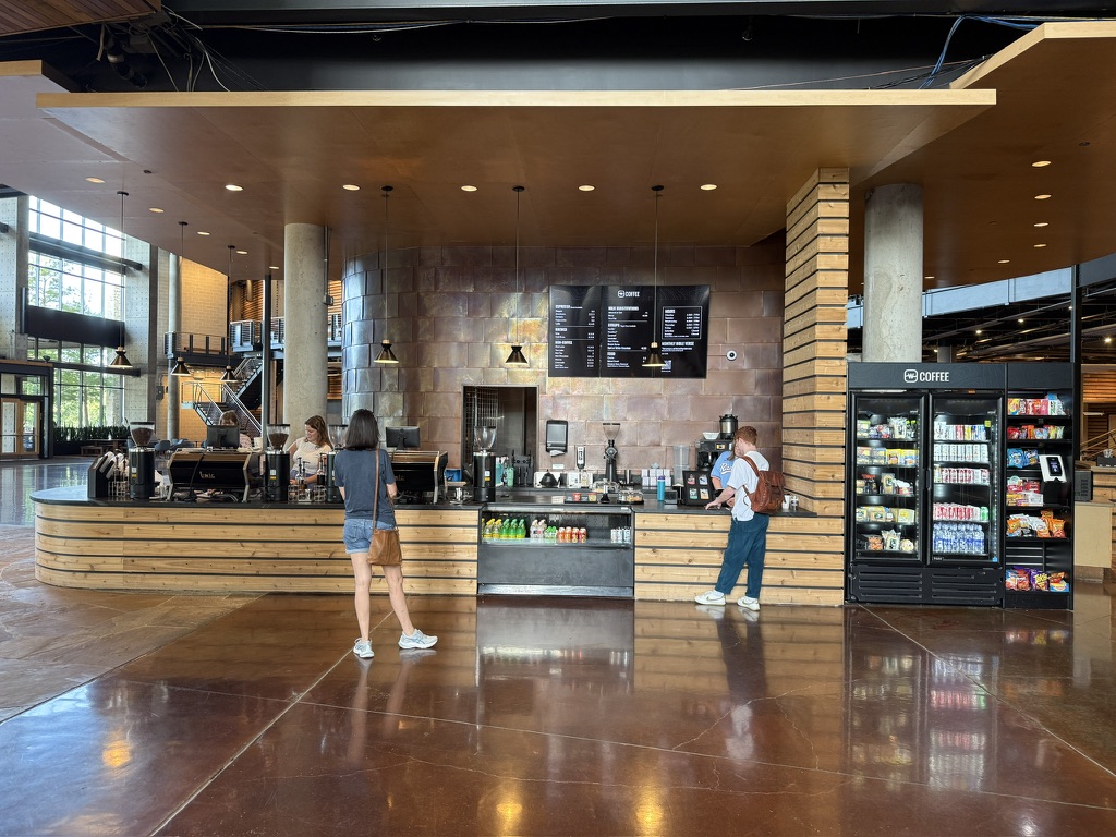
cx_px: 558
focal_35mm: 24
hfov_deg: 71.6
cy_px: 418
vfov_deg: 56.8
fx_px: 774
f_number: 1.78
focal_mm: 6.76
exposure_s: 1/60
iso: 160
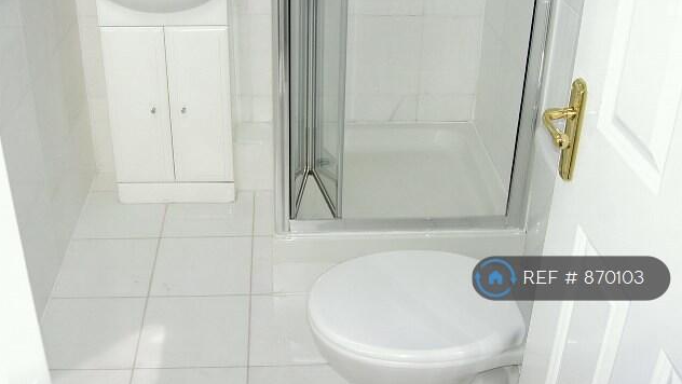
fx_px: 778
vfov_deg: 27.6
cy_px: 136
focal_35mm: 43
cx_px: 338
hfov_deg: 47.3
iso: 100
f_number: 2.8
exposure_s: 1/244
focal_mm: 8
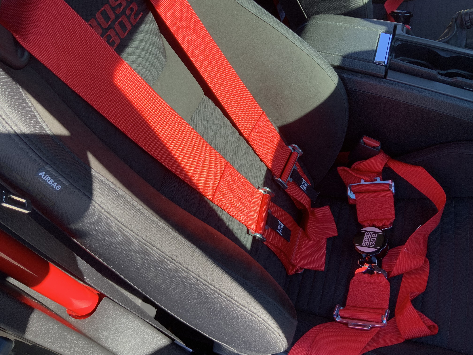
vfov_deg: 48.2
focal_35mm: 29
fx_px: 396
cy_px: 178
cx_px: 236
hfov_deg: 61.7
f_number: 1.8
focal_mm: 3
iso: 16
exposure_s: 1/177
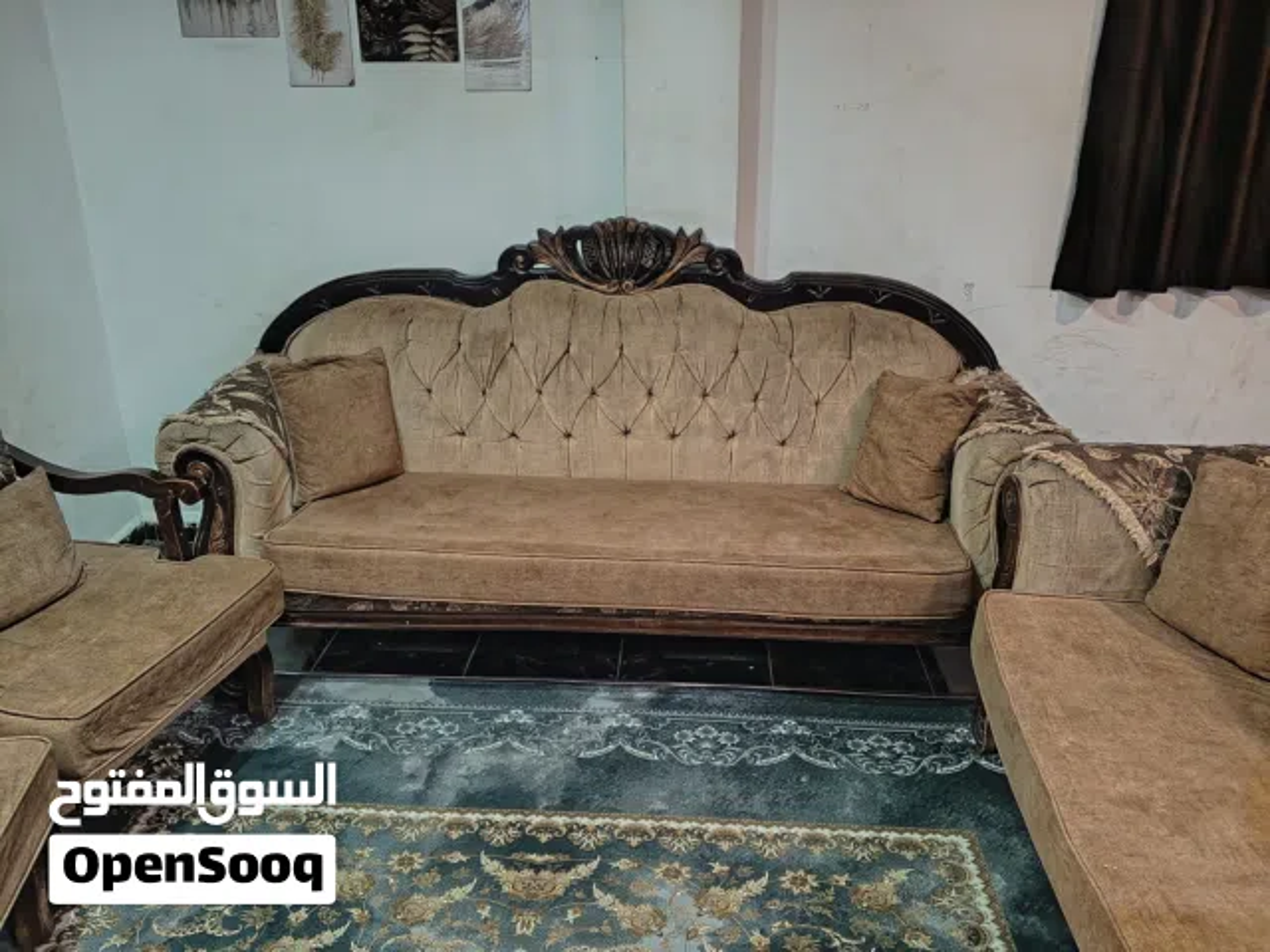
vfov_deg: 51.4
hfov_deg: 65.3
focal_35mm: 27
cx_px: 635
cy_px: 476
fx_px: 991
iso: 1532
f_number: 1.6
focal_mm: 4.09
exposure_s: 1/20
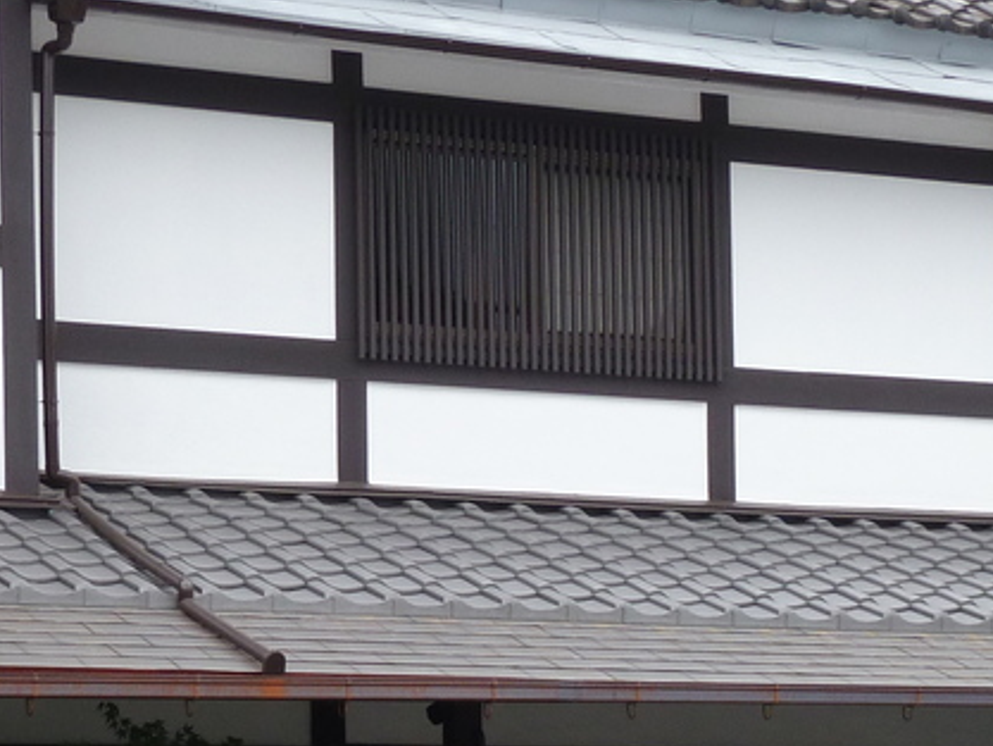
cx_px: 836
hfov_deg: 14.2
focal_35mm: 138
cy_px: 820
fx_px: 3960
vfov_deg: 10.6
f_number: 4
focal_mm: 7.9
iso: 100
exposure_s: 1/160
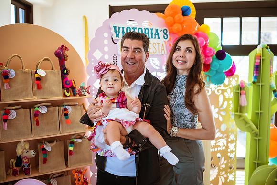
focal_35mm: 35
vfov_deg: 37.9
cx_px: 138
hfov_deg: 54.4
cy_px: 92
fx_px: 269
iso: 500
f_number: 2
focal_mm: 35
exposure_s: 1/320
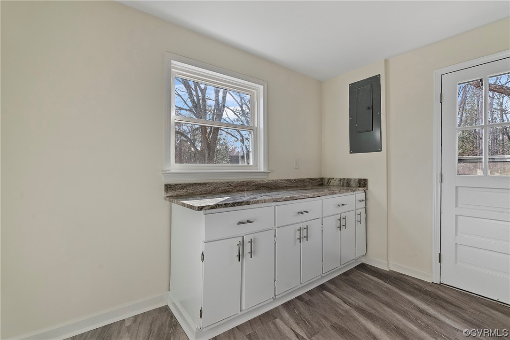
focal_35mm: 16
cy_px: 170
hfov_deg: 96.7
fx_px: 227
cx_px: 255
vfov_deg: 73.8
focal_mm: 16
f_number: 8
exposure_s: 1/25
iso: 800
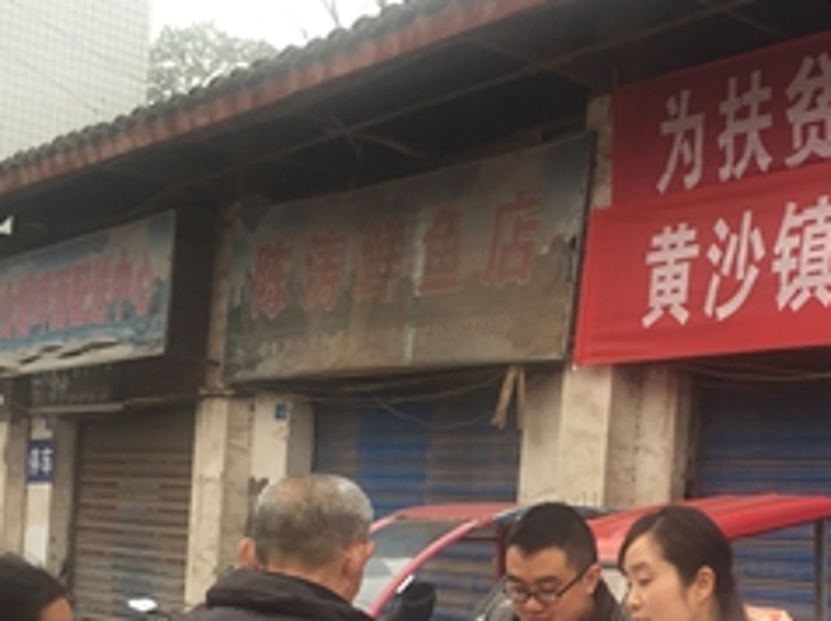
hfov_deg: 31.1
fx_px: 1463
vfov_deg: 23.2
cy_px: 588
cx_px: 632
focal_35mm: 61
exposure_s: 1/100
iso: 40
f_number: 2.2
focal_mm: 4.15
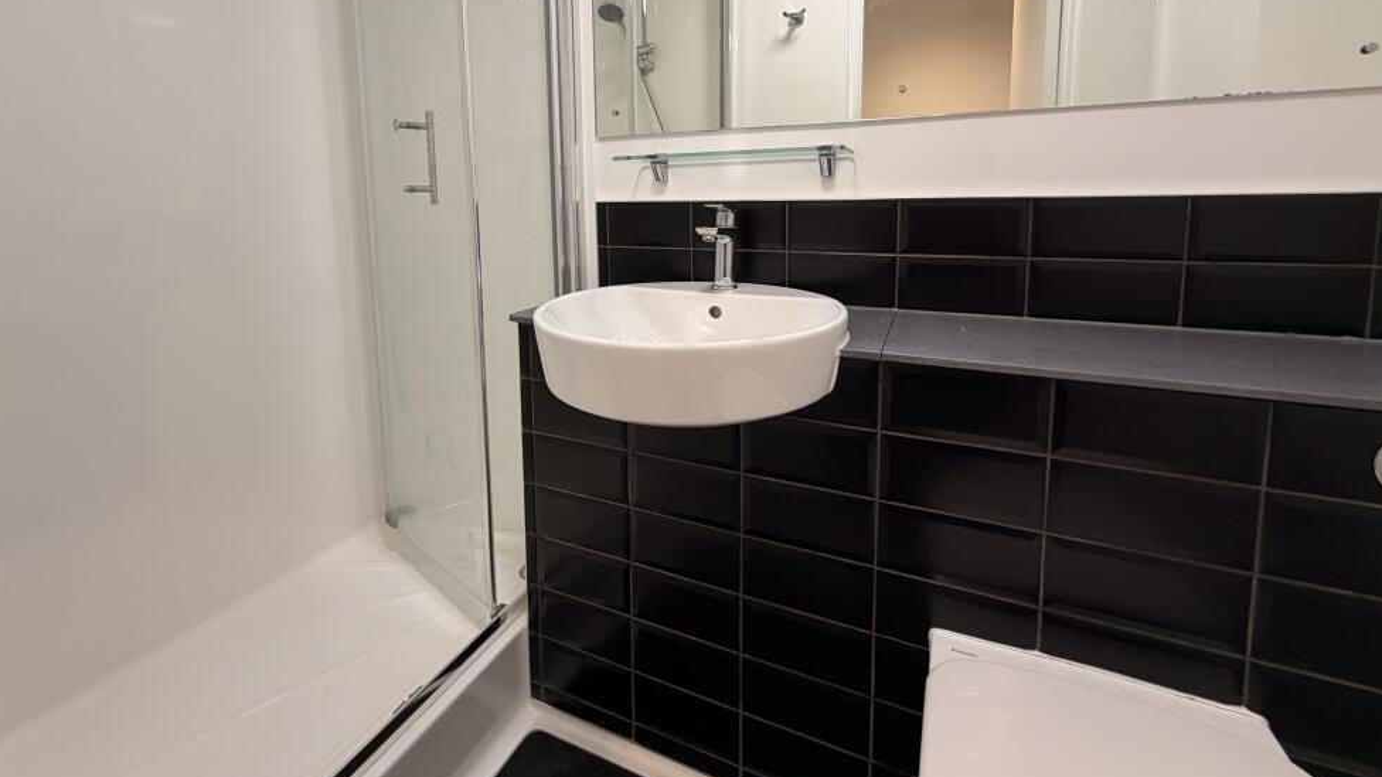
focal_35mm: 16
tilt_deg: -5.4
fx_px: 586
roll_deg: +2.0
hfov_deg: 99.3
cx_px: 673
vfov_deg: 65.2
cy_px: 255
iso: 200
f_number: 2.2
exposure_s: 1/100
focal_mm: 2.22
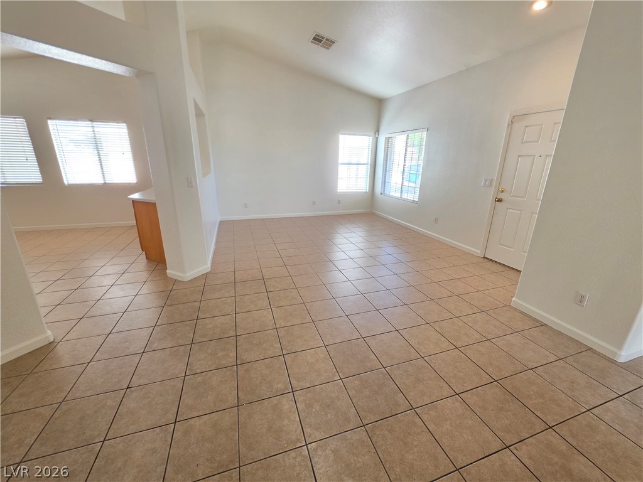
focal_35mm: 13
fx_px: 241
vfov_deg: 89.9
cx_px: 322
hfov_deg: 106.2
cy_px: 241
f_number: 1.9
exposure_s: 1/120
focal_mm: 2.2
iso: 160
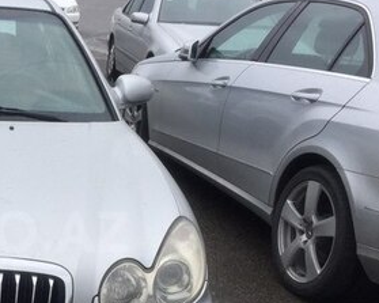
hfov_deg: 26.6
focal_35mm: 67
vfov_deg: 22.6
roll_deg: +5.0
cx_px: -11
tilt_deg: -18.3
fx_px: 751
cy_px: 232
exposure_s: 1/942
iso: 32
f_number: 2.2
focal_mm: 4.15
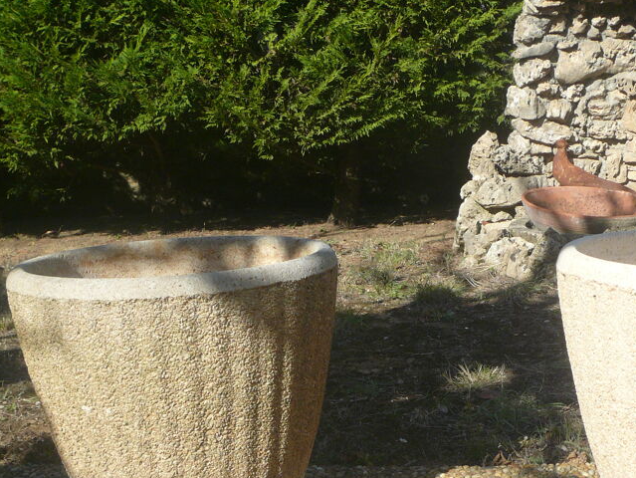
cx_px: 462
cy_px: 367
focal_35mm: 61
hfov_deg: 31.2
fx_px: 1121
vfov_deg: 23.8
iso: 100
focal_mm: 6.4
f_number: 9
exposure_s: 1/160
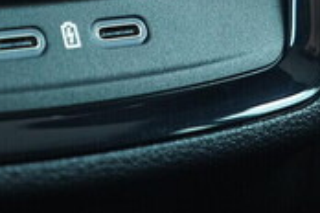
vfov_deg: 11.9
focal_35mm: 114
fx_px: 1013
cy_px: -10
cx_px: 94
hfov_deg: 17.9
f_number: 2.8
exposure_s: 1/40
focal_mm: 24
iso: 2500
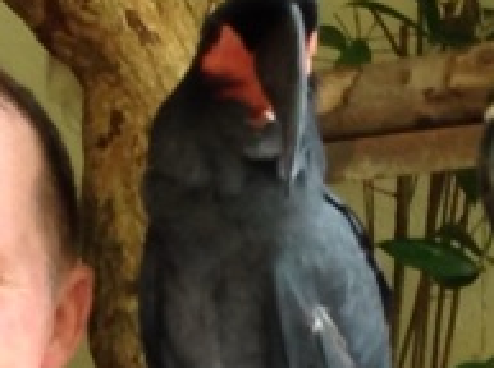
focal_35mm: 240
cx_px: -179
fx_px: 3419
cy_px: 710
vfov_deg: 6.0
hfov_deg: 8.1
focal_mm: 4.12
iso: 80
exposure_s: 1/20
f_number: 2.4
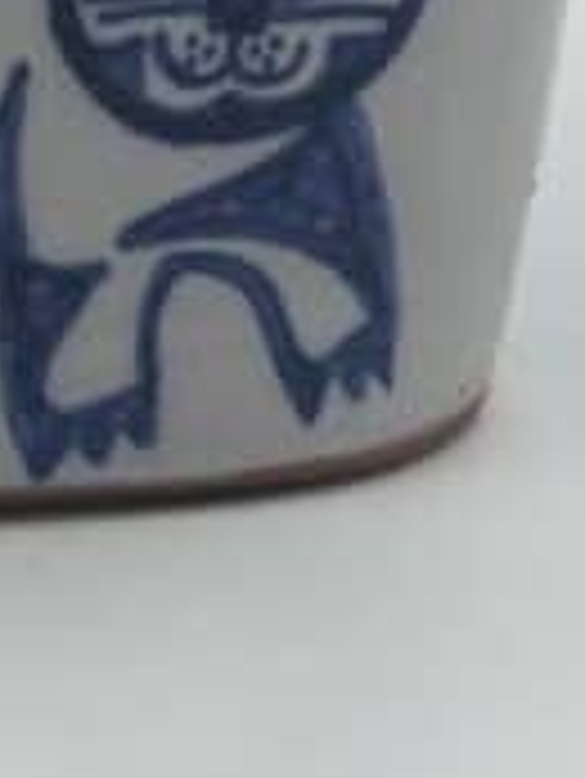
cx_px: -243
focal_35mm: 222
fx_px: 4996
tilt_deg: -13.3
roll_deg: -0.8
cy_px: -594
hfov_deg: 6.6
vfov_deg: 8.6
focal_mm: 6.86
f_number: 1.78
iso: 64
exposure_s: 1/464
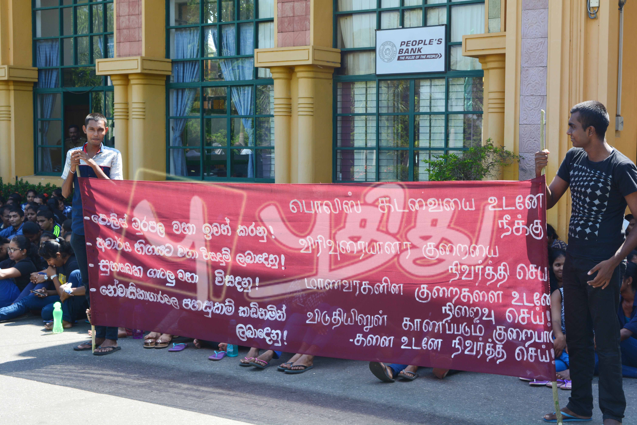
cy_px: 212
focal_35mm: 57
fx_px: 1009
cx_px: 318
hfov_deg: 35.1
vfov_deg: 23.8
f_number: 10
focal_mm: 38
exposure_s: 1/80
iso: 200
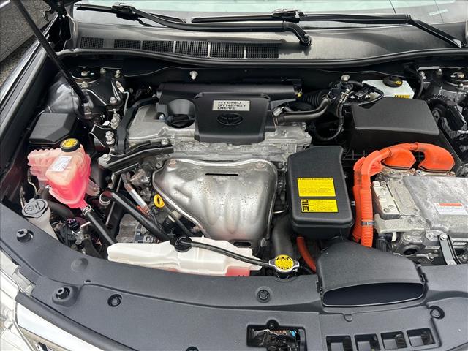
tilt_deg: -38.2
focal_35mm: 26
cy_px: 176
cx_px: 234
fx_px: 352
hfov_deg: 67.3
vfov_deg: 53.1
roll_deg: +2.0
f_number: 1.5
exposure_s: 1/758
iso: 50
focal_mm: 5.7
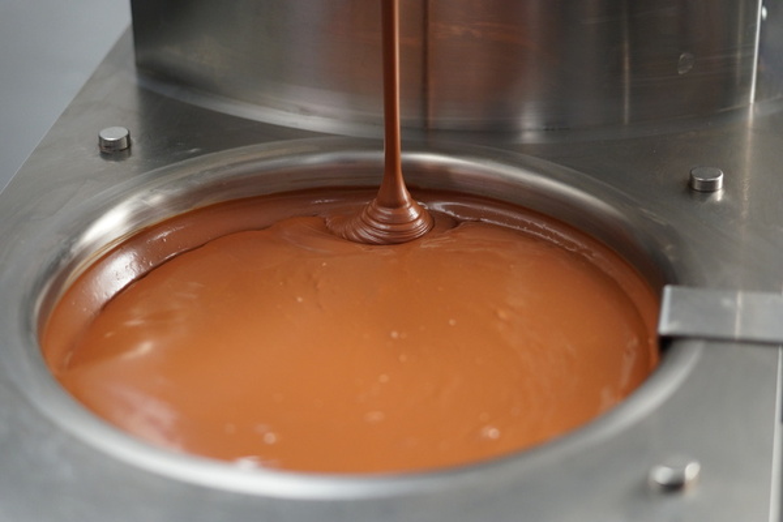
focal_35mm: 85
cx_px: 392
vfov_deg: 16.1
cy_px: 261
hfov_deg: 23.9
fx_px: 1849
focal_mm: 85
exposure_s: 1/250
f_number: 2.8
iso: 1600
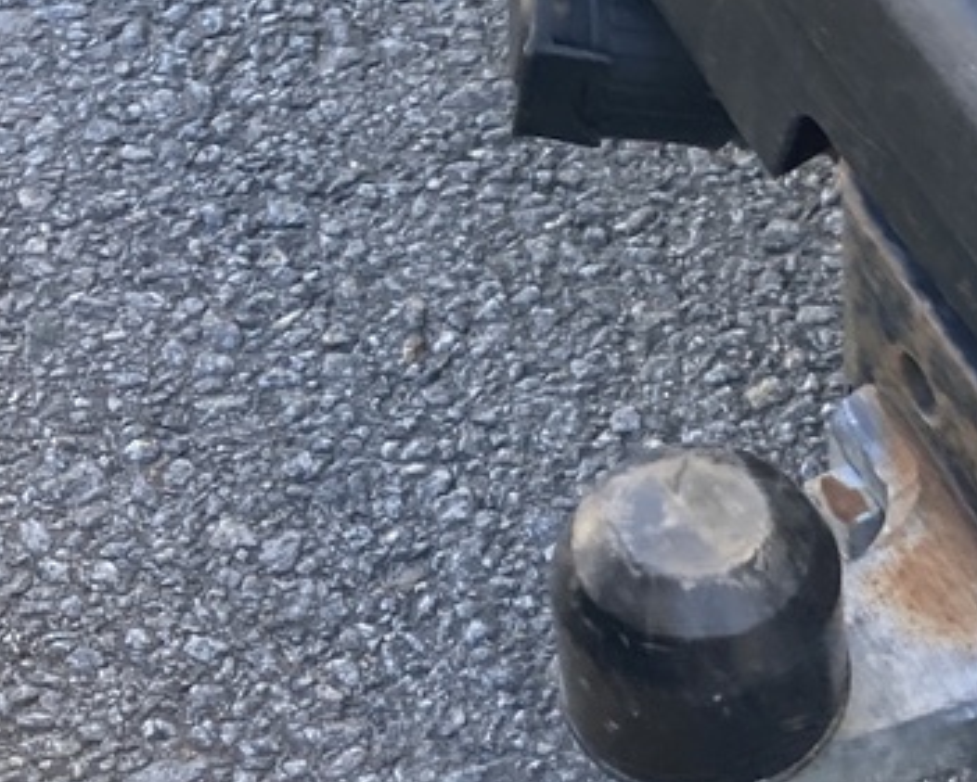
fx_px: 3239
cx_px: 1328
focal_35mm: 112
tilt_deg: -55.3
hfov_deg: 16.1
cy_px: 518
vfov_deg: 13.7
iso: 25
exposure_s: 1/122
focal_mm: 3.99
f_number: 1.8
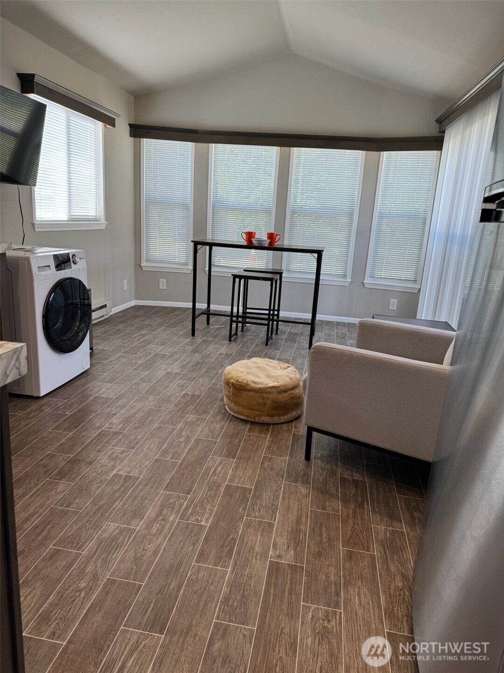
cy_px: 336
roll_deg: -4.3
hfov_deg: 56.8
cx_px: 252
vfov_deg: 71.6
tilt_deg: -14.9
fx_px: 466
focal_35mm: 24
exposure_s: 1/120
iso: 80
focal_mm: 6.76
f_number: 1.78
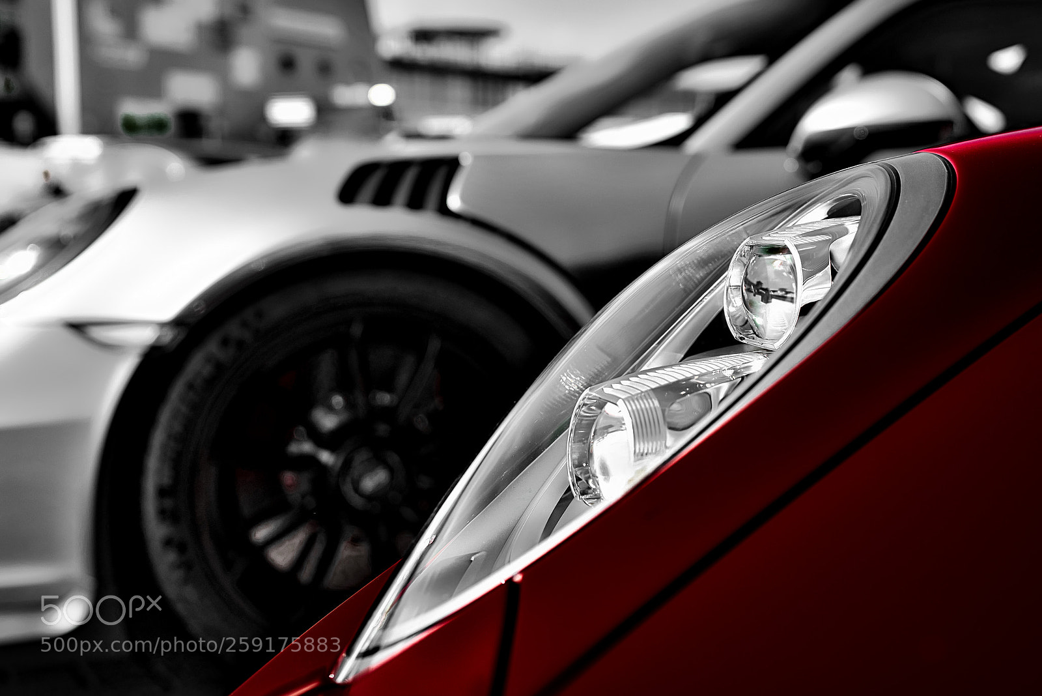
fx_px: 1013
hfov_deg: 54.4
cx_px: 521
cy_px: 348
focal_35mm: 35
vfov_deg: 37.9
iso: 100
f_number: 2.8
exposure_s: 1/800
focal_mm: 35
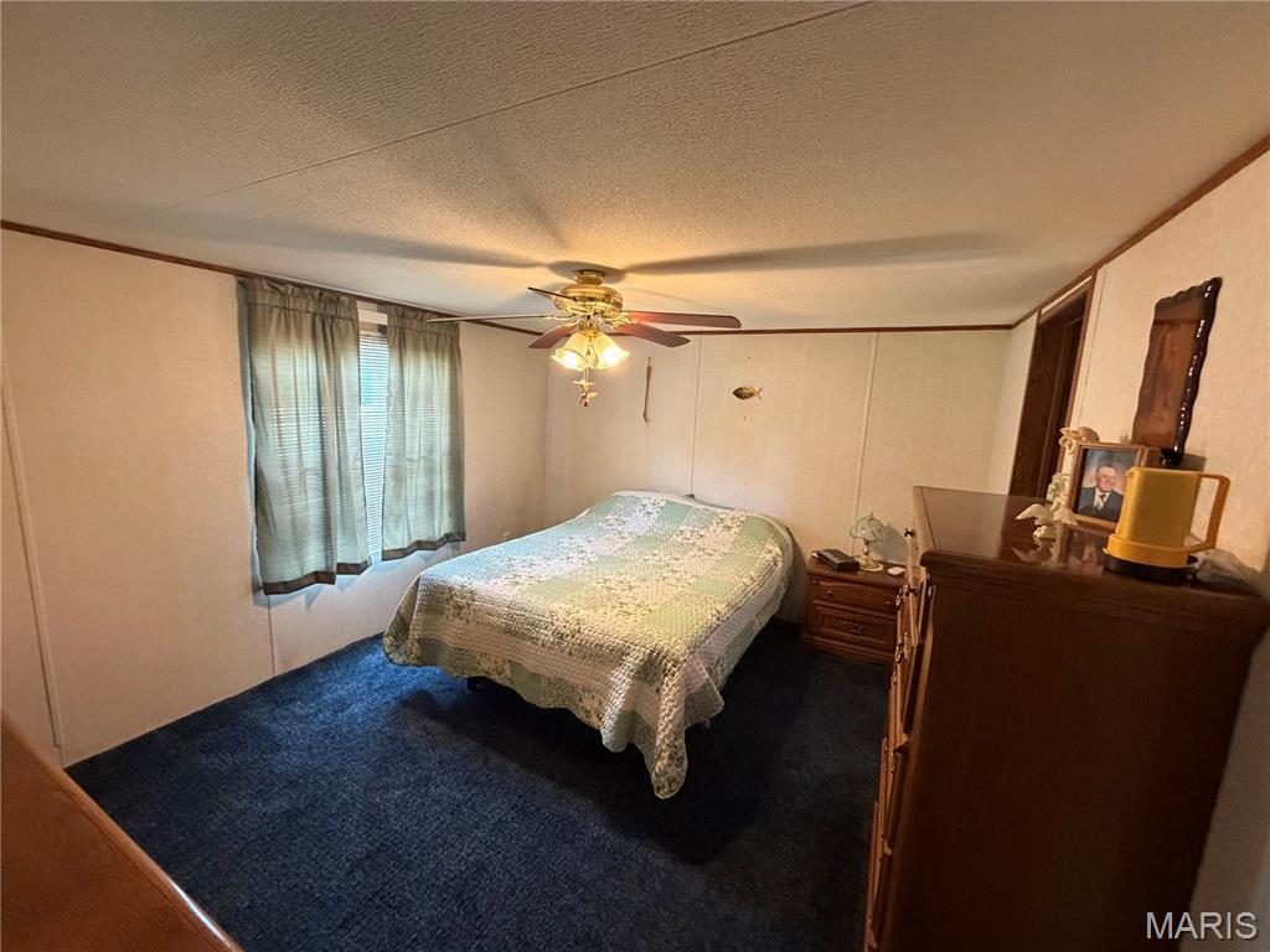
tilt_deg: -8.8
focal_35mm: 14
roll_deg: -2.4
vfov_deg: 85.7
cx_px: 635
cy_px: 476
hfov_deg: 102.1
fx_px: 514
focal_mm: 2.22
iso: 500
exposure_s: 1/60
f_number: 2.2
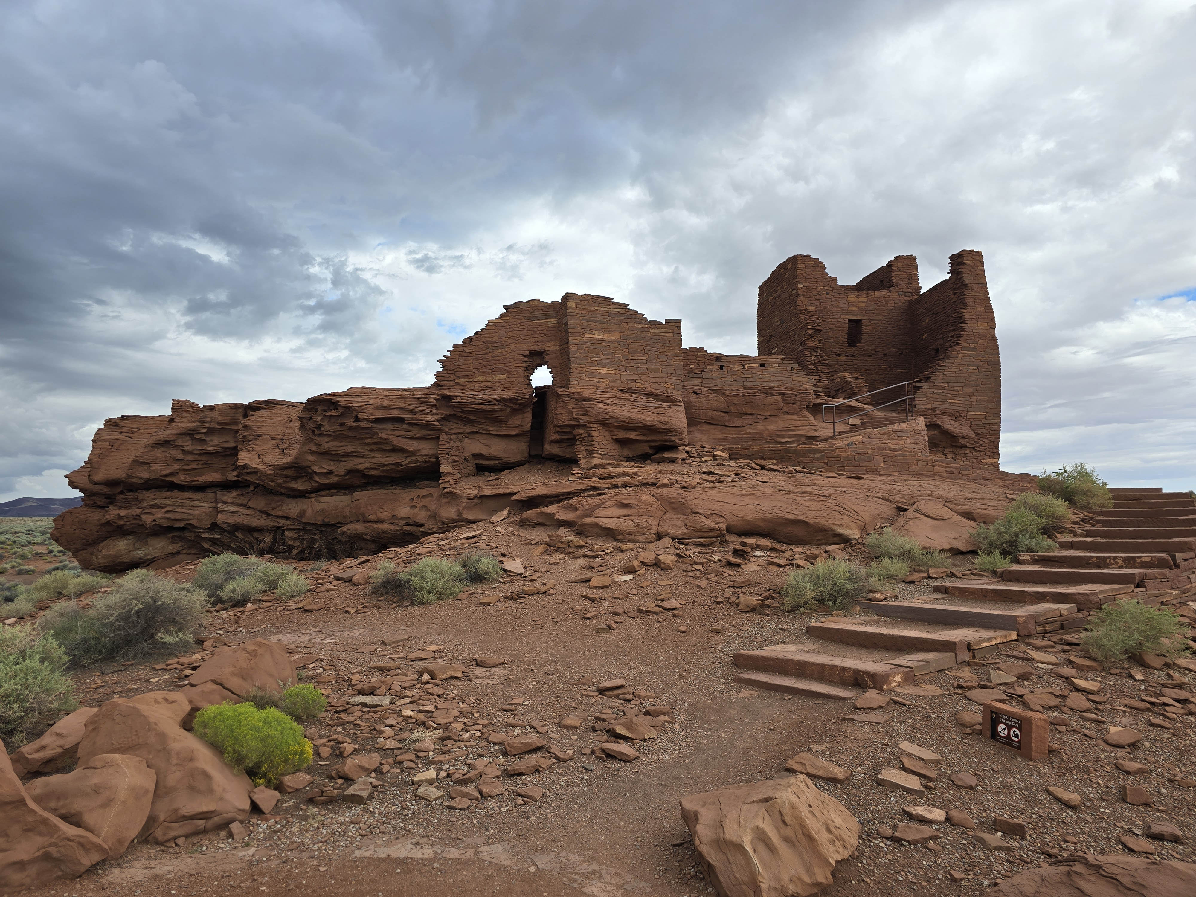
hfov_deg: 73.9
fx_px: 795
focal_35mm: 23
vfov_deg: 58.9
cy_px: 448
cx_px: 598
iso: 12
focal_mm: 6.3
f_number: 1.7
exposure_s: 1/504
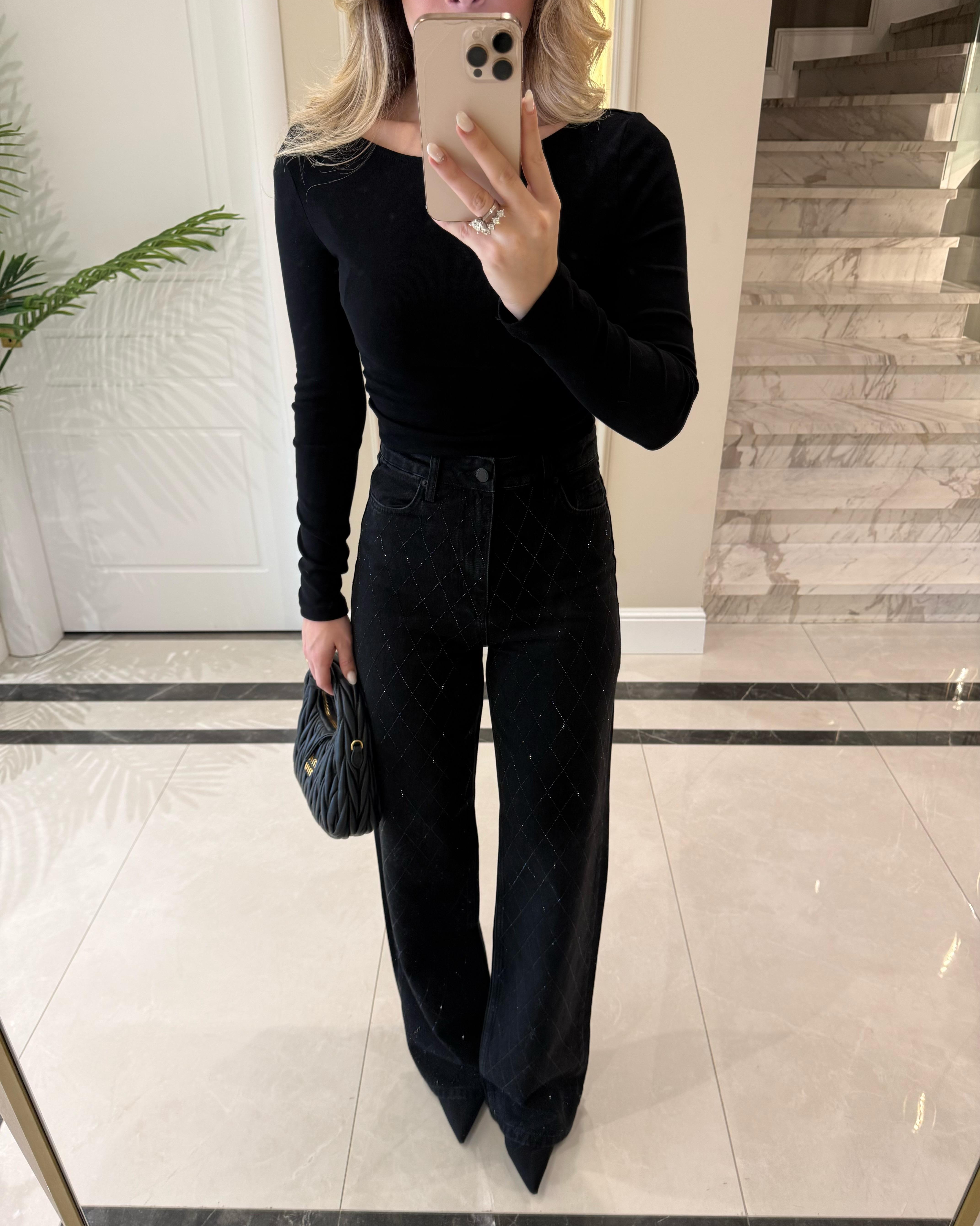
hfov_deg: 56.8
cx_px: 490
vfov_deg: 68.1
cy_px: 618
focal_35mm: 25
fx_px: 906
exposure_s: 1/50
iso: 160
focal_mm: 6.76
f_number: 1.78
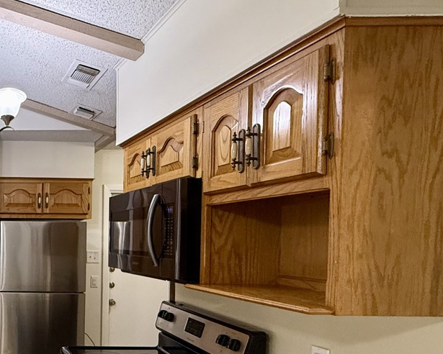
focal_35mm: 32
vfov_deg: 44.7
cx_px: -44
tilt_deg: -1.1
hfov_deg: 43.3
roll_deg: -0.4
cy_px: 250
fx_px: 420
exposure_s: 1/60
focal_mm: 2.22
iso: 250
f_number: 2.2
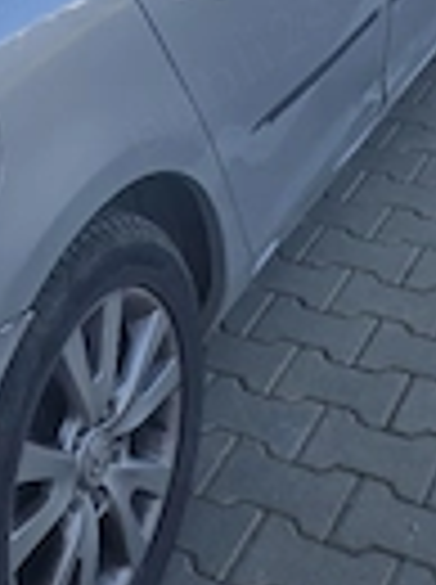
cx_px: 9
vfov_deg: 26.8
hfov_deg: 20.1
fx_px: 1196
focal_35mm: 71
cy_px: 104
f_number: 1.7
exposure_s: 1/250
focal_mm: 6.3
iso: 12
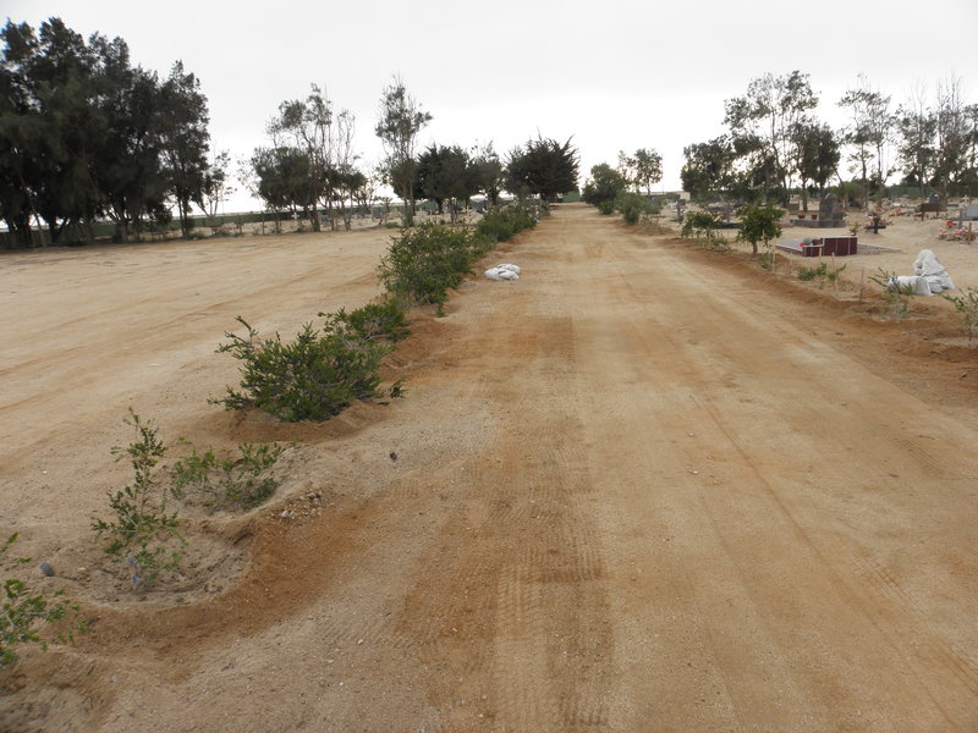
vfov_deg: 53.1
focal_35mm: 26
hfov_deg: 67.3
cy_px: 366
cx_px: 489
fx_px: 735
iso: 64
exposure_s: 1/60
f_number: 5
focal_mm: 4.6
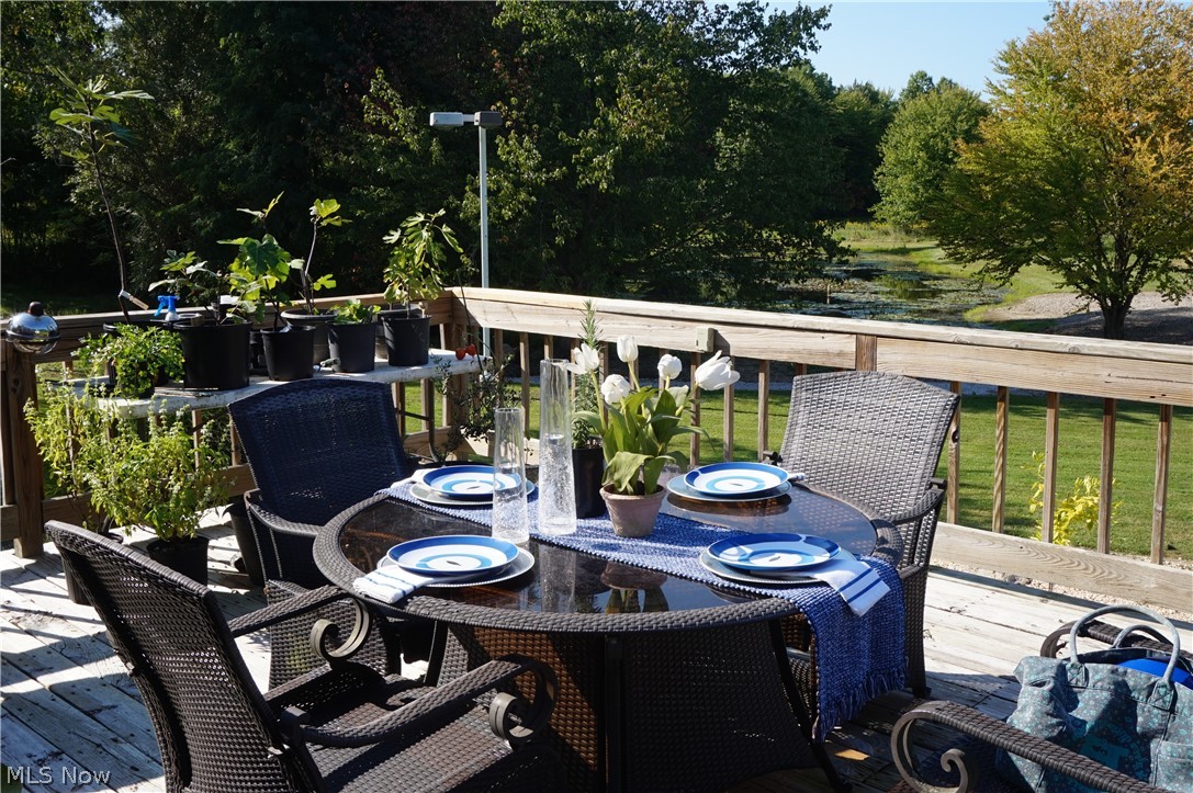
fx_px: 1142
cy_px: 396
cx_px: 596
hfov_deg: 55.1
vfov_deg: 38.3
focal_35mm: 34
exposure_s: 1/80
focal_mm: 23
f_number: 11
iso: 100
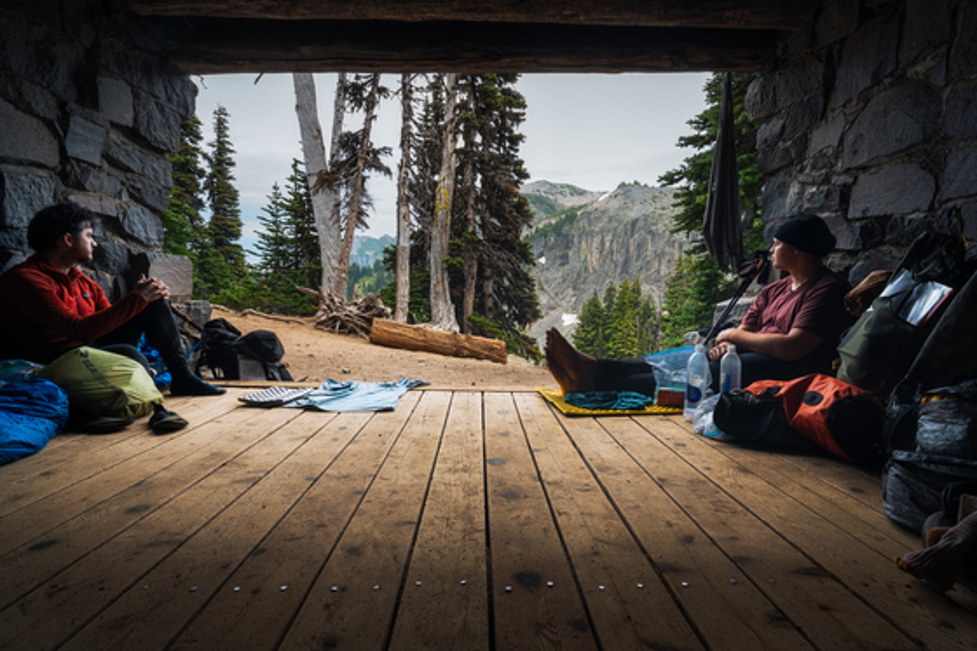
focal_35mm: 20
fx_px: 543
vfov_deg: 61.9
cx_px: 488
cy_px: 326
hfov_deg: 84.0
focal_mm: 20
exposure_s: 2.5
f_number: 16
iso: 100
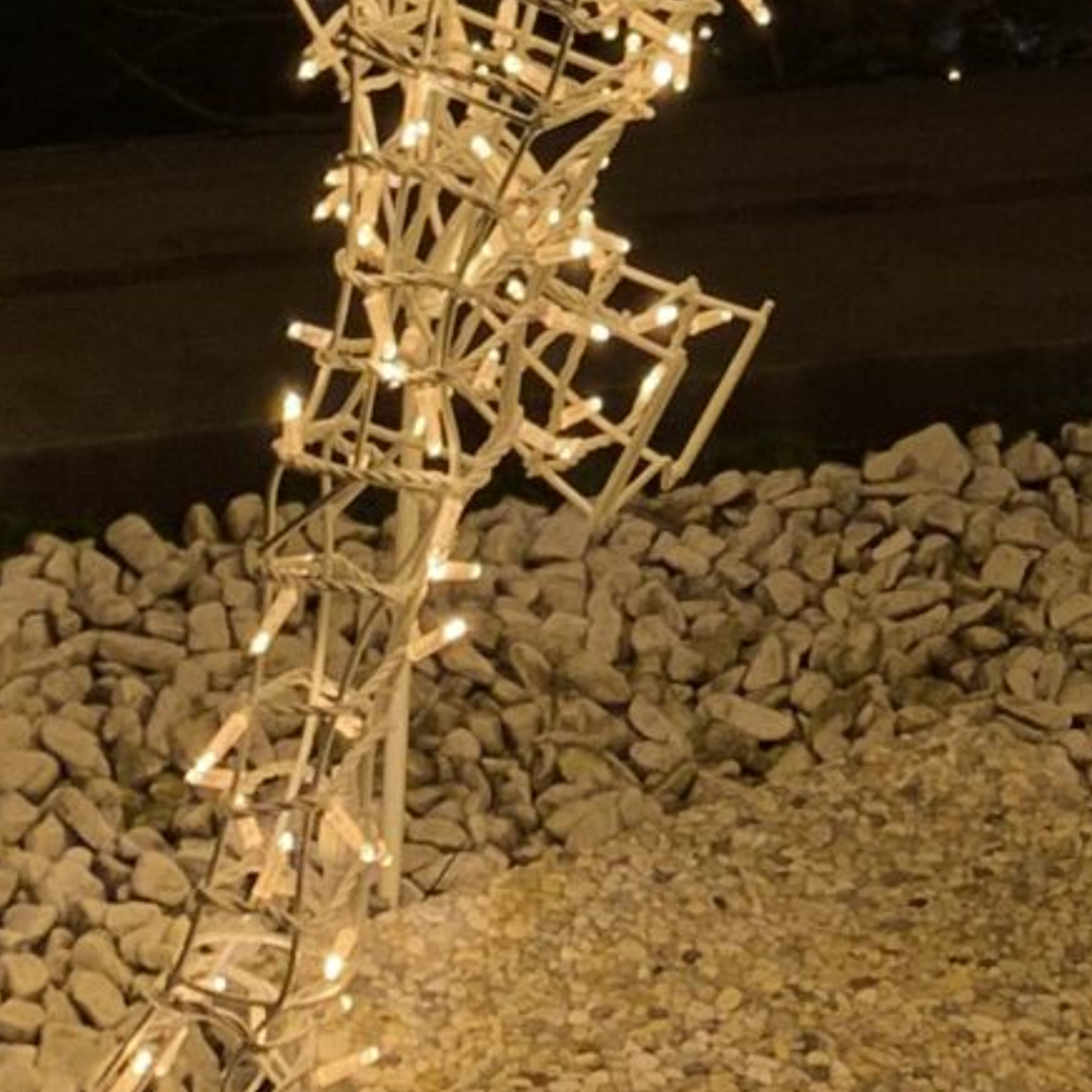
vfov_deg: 12.1
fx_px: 4818
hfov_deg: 12.8
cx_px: 999
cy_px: -734
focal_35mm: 135
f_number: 1.8
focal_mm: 4.25
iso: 64
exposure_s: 1/50
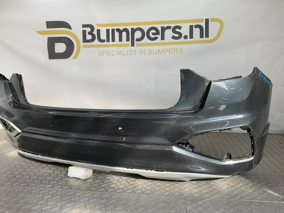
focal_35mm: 29
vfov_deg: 48.2
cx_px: 142
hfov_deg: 61.7
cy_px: 106
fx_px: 238
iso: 16
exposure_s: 1/409
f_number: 1.8
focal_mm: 3
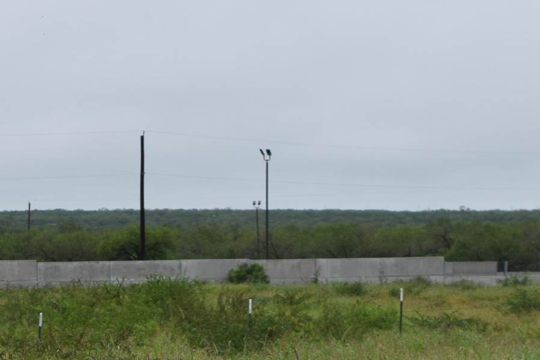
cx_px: -134
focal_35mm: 282
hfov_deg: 7.2
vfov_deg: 4.9
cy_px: 381
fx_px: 4225
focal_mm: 55
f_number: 9
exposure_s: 1/320
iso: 200
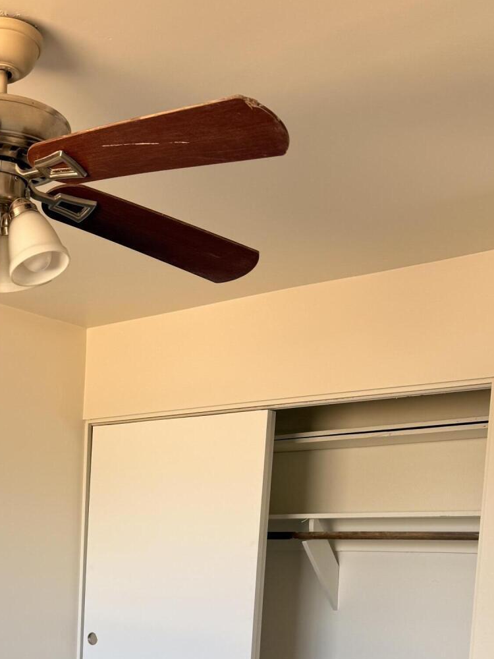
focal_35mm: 48
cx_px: 34
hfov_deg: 28.9
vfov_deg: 36.1
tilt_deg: -6.7
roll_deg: -1.3
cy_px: 646
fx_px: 913
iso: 50
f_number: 1.78
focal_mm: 6.76
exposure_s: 1/121
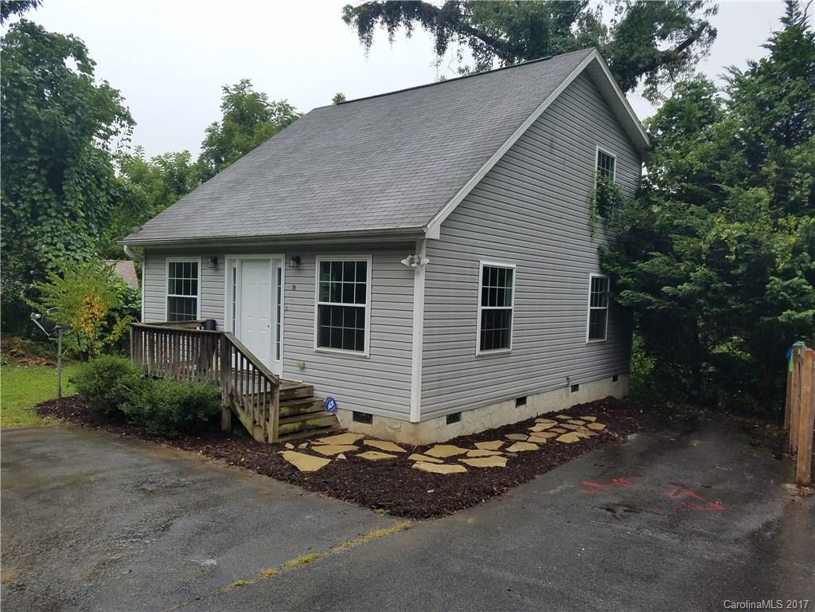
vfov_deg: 53.1
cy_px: 306
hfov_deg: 67.3
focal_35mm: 26
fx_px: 612
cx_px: 408
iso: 50
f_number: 1.7
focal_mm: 4.2
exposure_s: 1/333
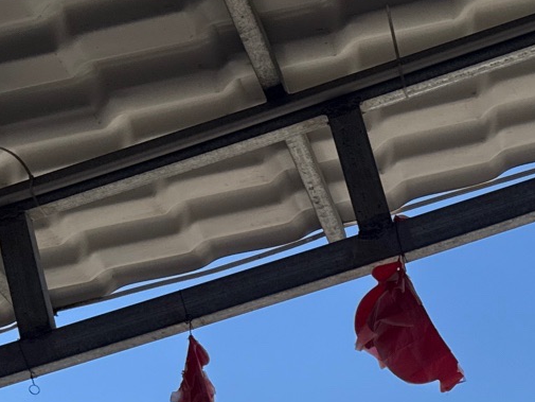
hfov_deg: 20.3
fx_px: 1469
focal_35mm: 95
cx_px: 464
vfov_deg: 14.0
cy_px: 696
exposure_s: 1/4975
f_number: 1.78
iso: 80
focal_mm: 6.76
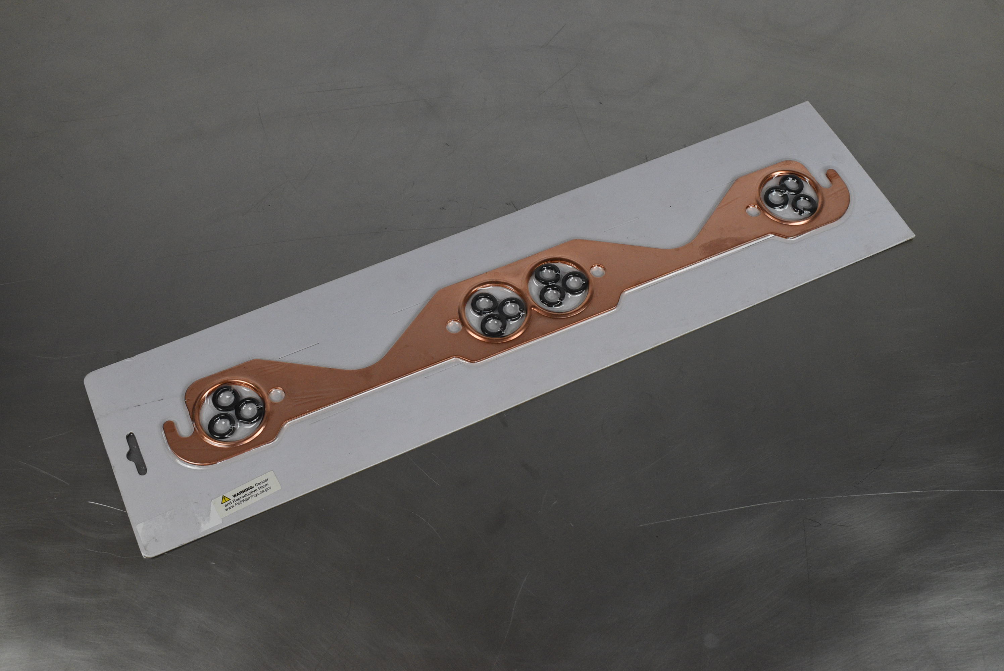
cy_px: 336
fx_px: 1172
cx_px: 502
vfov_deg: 31.9
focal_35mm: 42
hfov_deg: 46.4
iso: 1250
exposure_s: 1/250
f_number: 9
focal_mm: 28
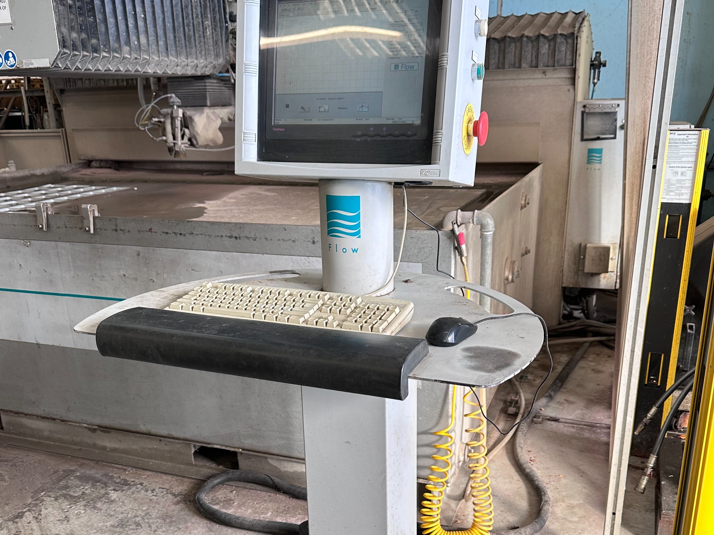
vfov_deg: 42.6
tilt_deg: -19.6
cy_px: 341
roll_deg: +1.2
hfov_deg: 55.4
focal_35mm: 33
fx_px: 681
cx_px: 348
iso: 160
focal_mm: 6.86
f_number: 1.78
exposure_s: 1/100
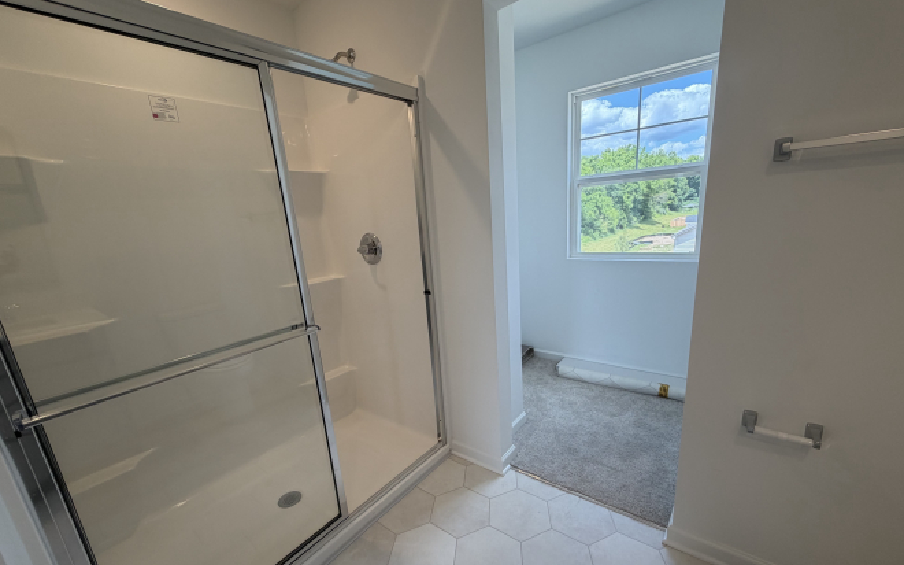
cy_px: 309
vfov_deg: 74.6
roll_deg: +4.2
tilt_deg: -15.3
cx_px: 451
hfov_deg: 101.5
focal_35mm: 15
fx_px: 369
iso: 64
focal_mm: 2.22
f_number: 2.2
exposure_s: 1/120
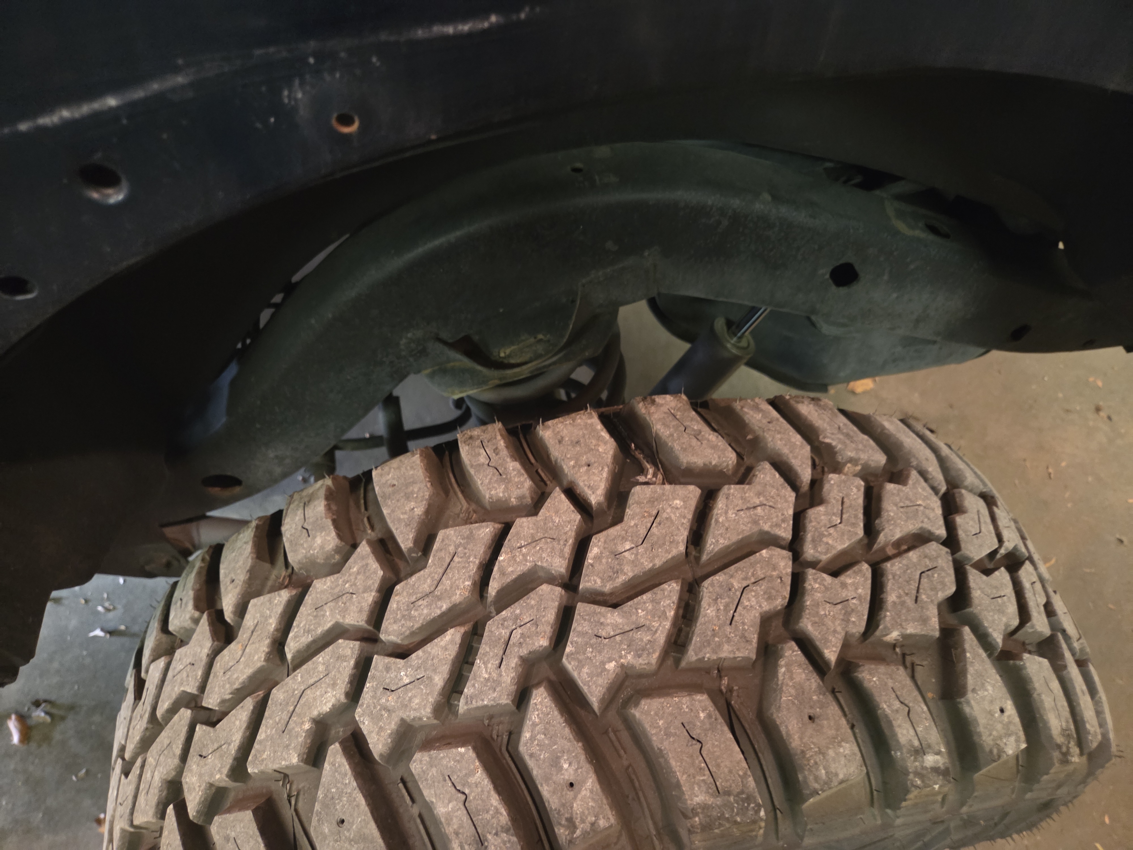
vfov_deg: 58.9
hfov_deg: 73.9
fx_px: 753
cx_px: 566
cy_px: 425
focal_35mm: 23
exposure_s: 1/24
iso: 1600
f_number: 1.8
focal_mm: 5.4
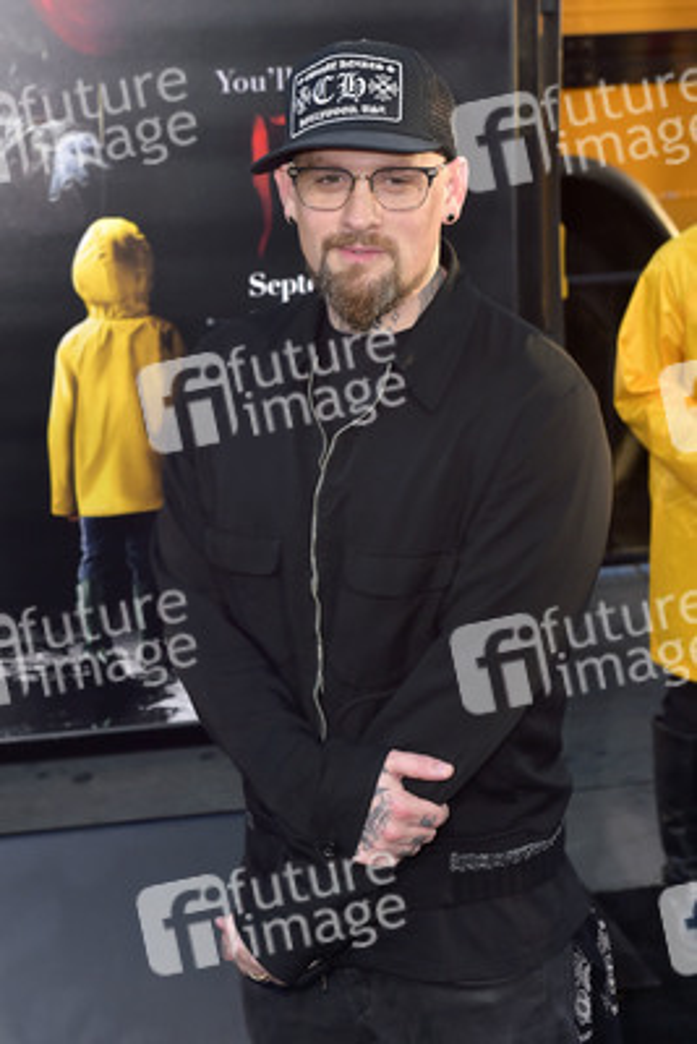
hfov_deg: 19.5
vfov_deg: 28.8
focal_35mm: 70
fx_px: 2031
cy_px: 522
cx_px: 348
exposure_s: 1/320
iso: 500
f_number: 6.3
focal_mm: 70
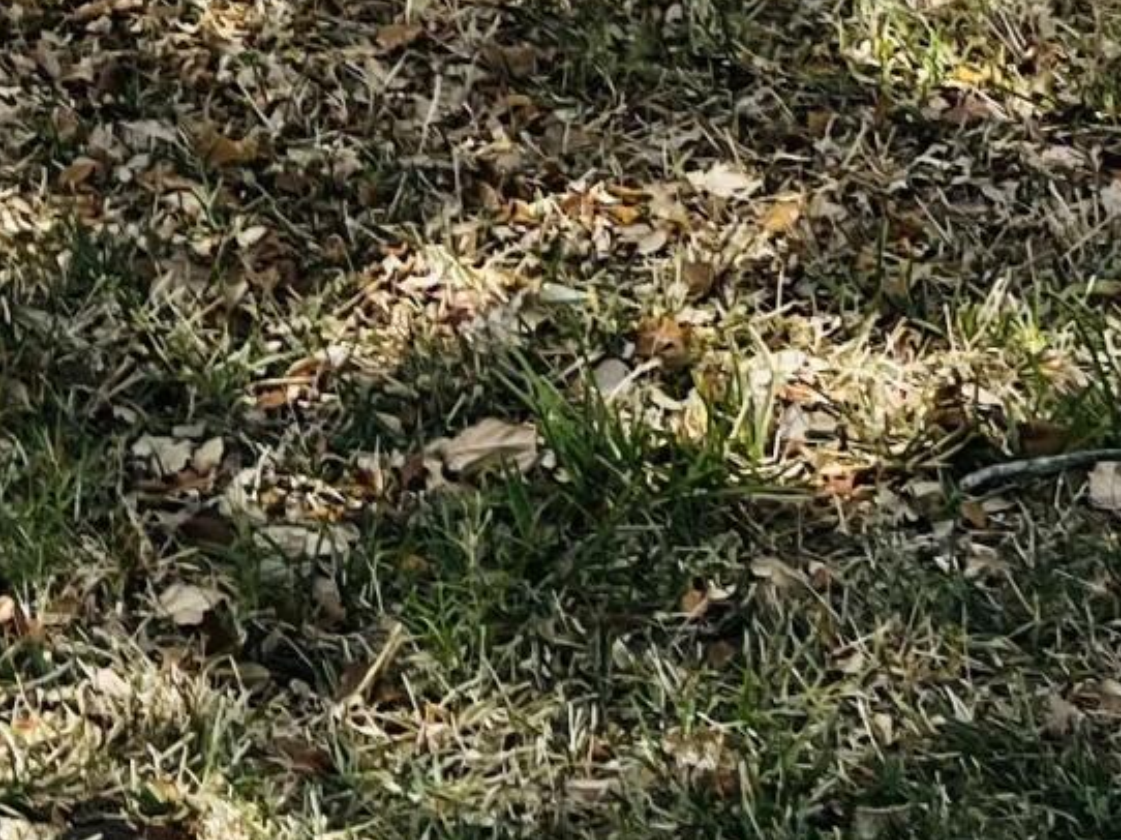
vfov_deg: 9.2
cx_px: -194
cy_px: -1175
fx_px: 4661
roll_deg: +0.7
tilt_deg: -0.9
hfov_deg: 13.4
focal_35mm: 144
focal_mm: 5.1
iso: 50
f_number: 1.6
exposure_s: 1/1294
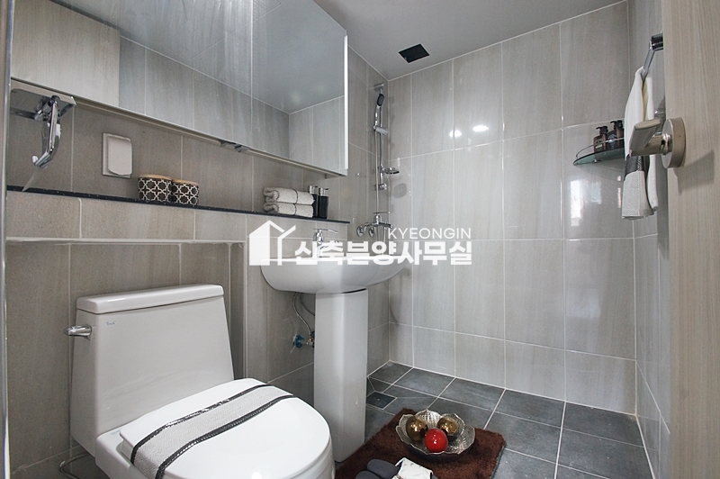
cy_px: 240
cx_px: 360
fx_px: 300
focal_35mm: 15
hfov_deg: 100.4
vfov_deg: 77.2
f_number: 9
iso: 800
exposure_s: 1/8
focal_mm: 10
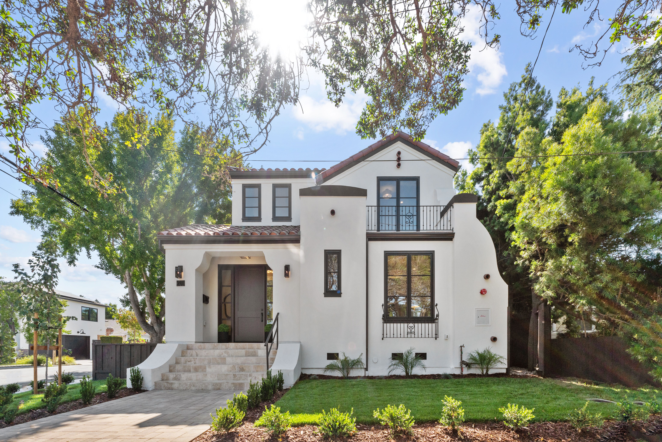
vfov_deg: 77.3
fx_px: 276
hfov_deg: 100.4
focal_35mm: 15
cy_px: 221
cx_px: 331
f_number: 8
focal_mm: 10
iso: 200
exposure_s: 1/400
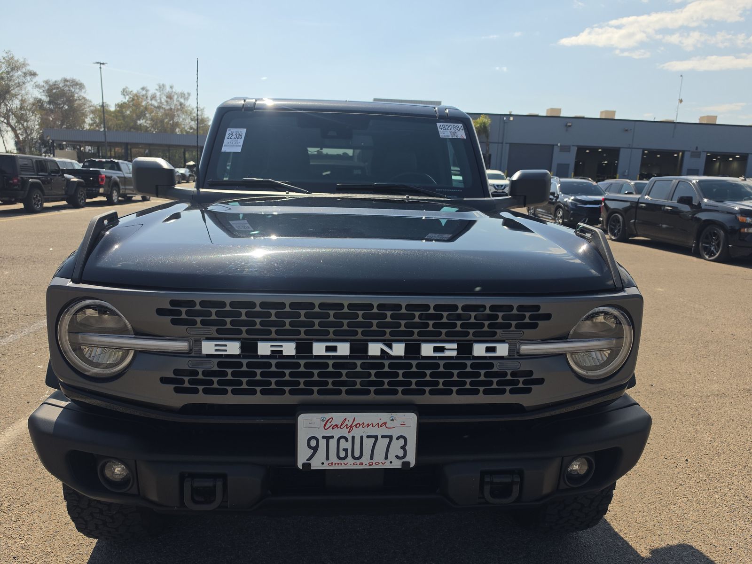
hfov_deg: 73.9
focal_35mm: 23
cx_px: 376
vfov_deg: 58.9
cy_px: 282
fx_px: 500
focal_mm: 6.5
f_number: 1.4
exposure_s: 1/1061
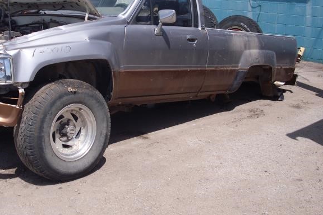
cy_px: 88
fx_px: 467
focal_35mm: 52
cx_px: 124
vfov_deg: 25.9
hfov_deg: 38.0
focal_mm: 6.3
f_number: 7.8
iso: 80
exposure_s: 1/250
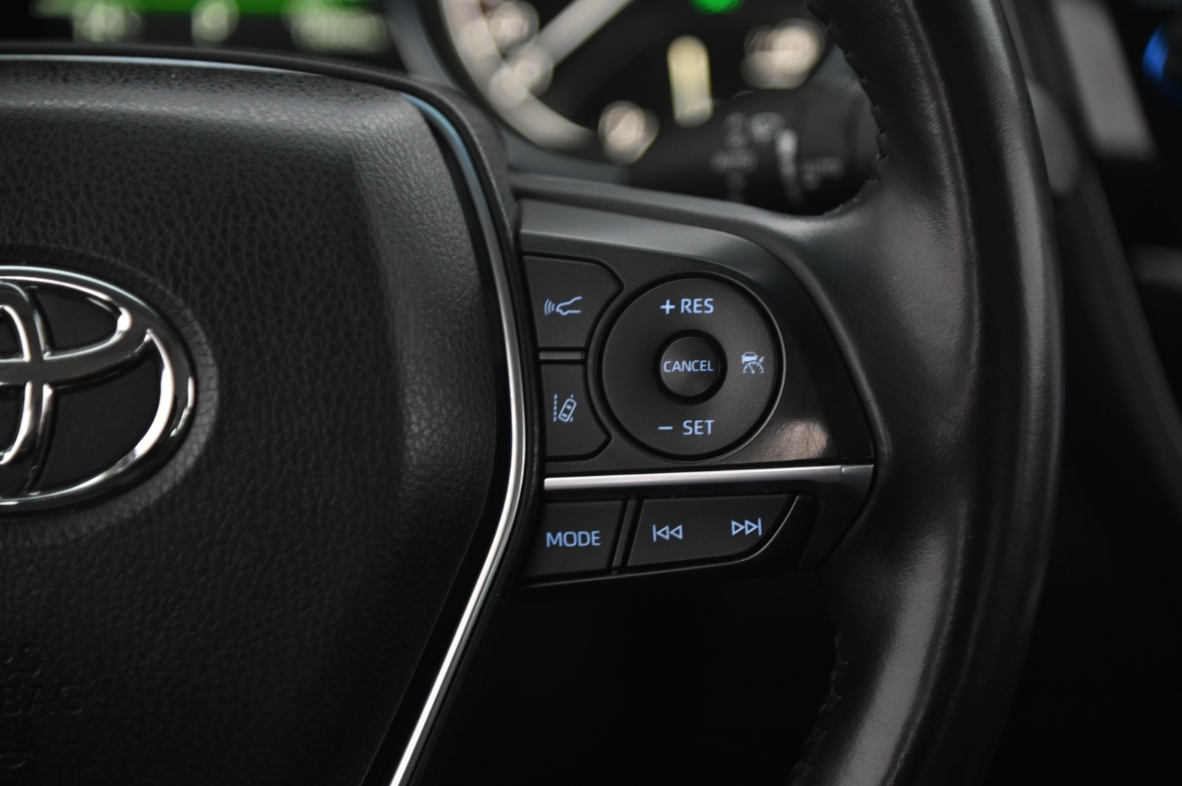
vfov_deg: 11.4
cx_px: 591
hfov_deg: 17.1
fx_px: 3937
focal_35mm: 120
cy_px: 393
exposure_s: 1/15
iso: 2000
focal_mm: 120
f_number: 4
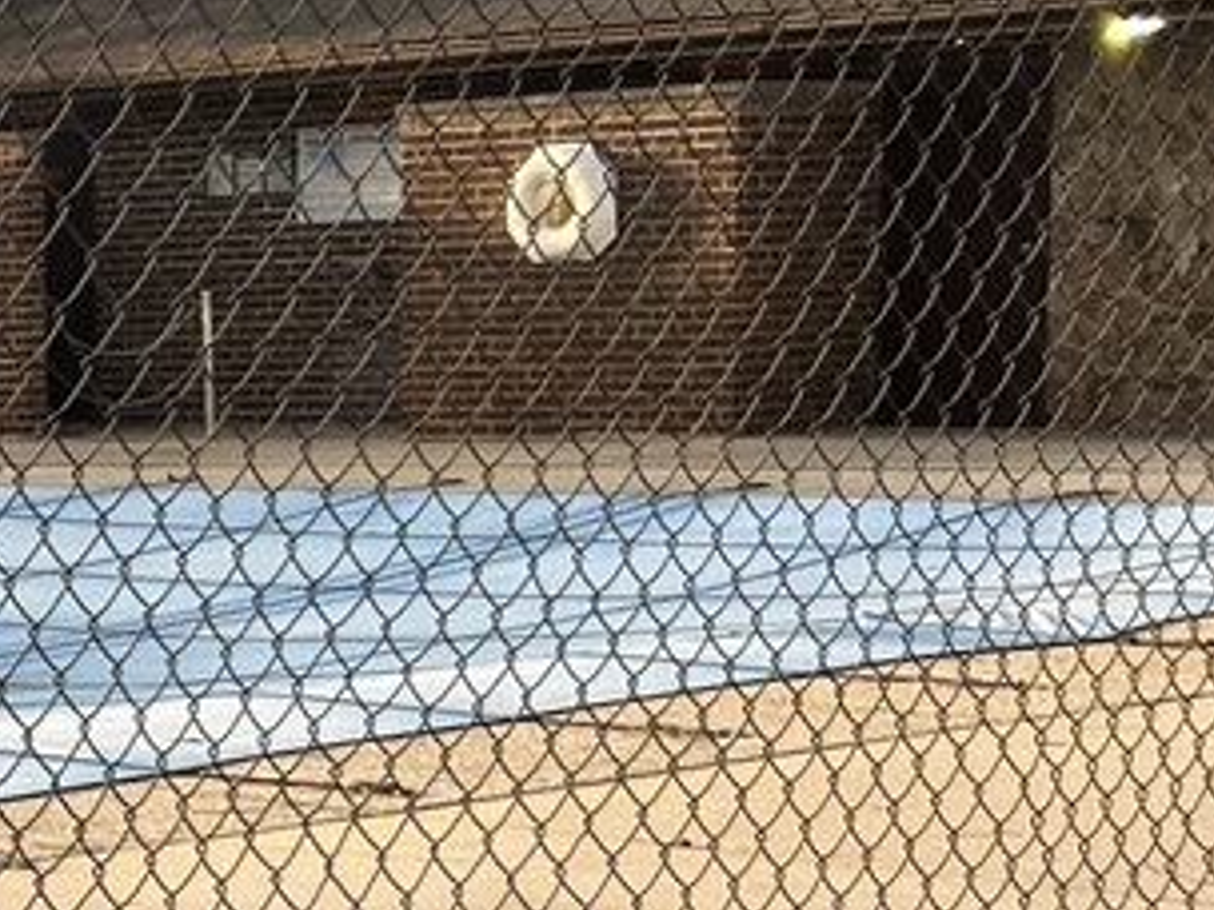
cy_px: 838
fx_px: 4314
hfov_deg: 13.9
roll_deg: +2.2
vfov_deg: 12.0
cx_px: -1090
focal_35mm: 123
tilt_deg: -5.9
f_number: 1.5
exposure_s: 1/558
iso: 50
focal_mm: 5.7
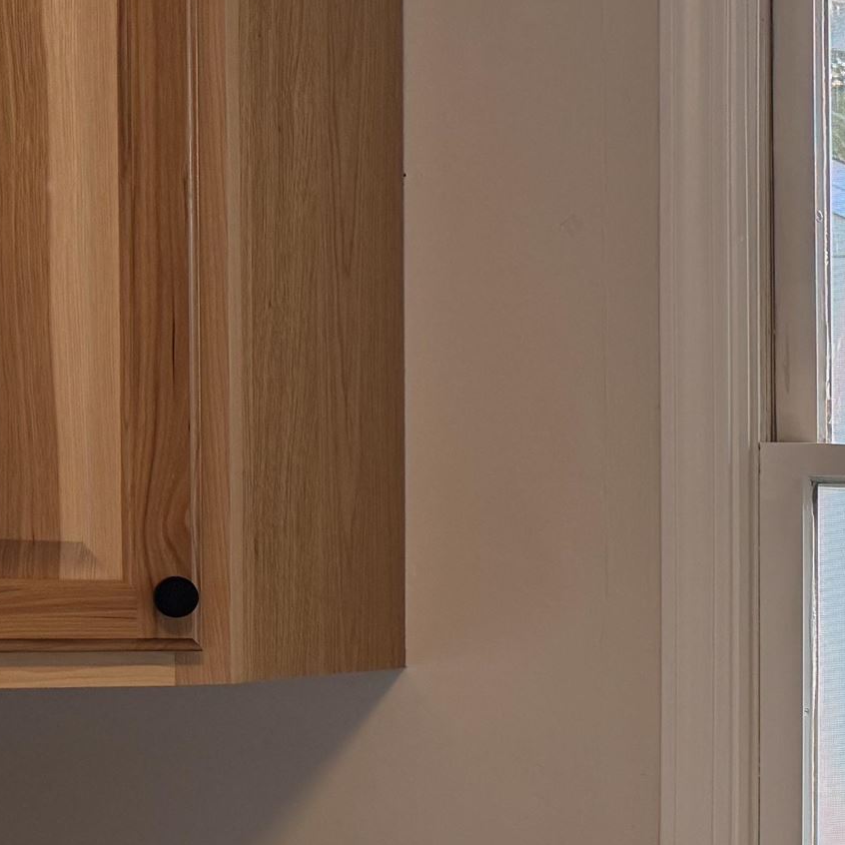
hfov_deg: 19.2
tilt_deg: -1.6
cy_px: 703
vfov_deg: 22.1
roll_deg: -1.0
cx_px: 1327
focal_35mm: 77
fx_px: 2127
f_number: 1.78
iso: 100
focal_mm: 6.76
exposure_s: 1/198
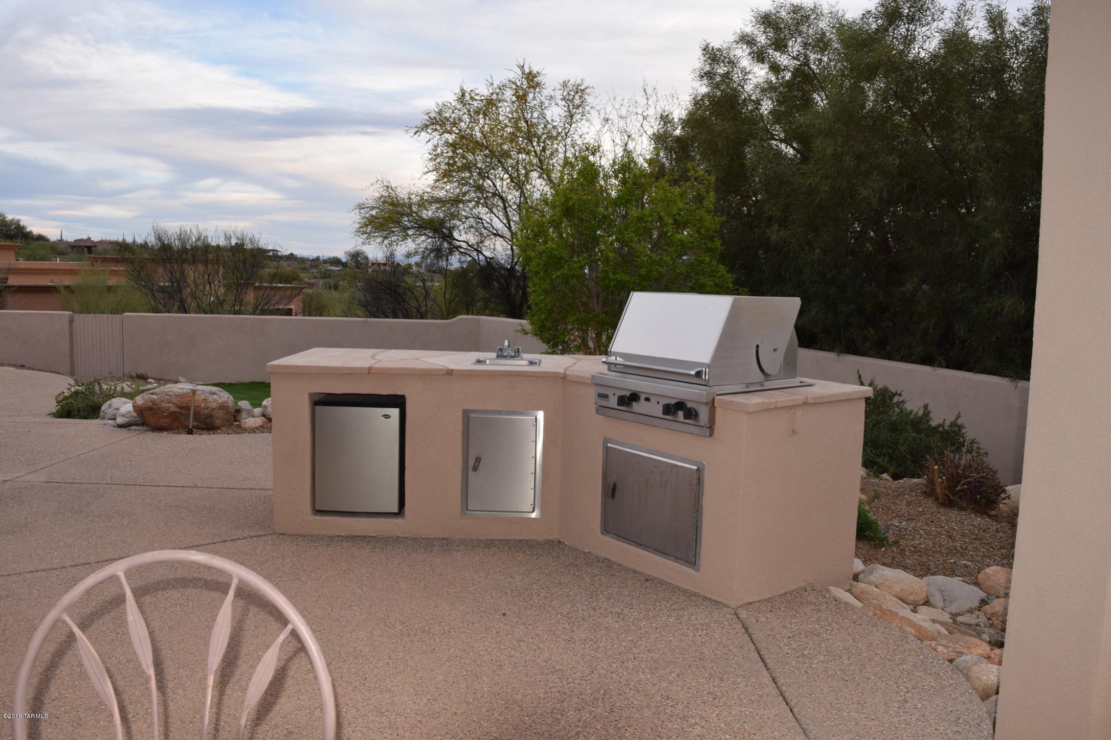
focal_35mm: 27
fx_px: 833
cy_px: 370
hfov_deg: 67.4
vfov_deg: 47.9
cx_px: 556
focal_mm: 18
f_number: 5.6
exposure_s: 1/125
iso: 360
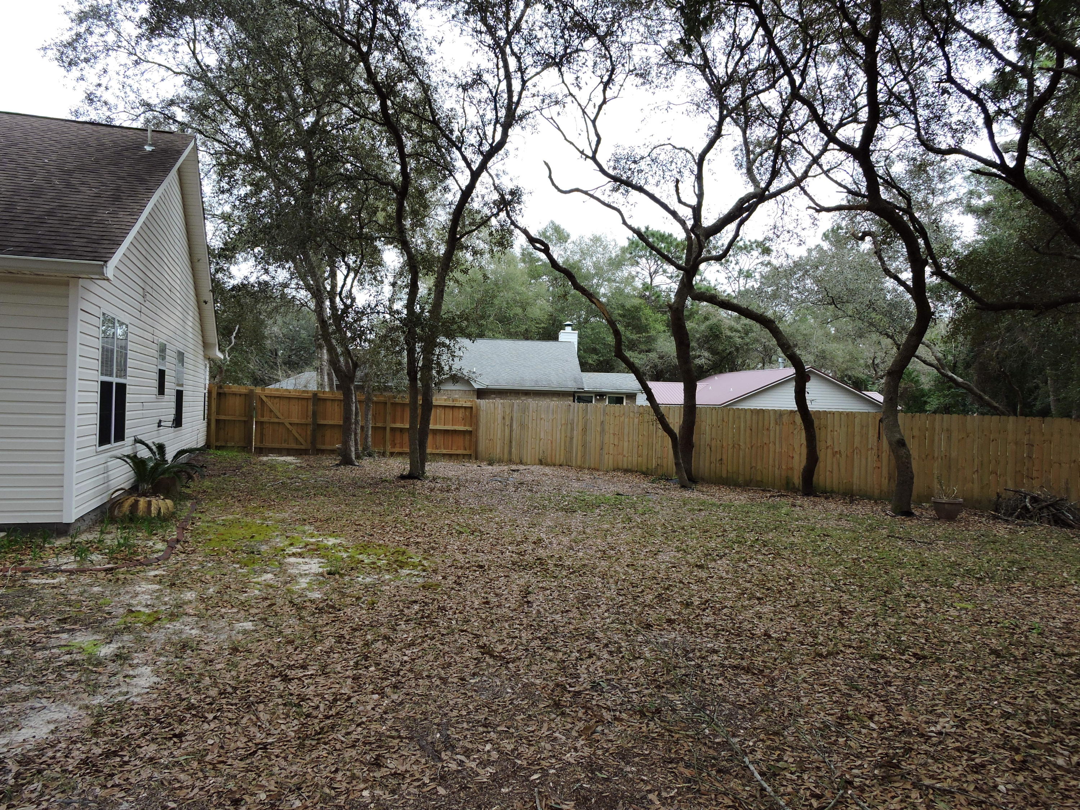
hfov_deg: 71.6
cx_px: 540
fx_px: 749
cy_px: 405
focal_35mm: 24
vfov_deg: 56.8
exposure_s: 1/200
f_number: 3.3
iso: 100
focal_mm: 4.3
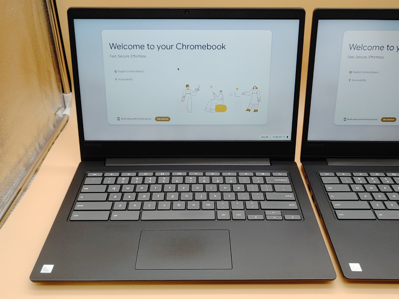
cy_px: 150
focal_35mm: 36
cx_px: 200
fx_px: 415
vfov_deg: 39.7
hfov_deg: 51.4
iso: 50
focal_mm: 4.36
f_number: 1.8
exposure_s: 1/60
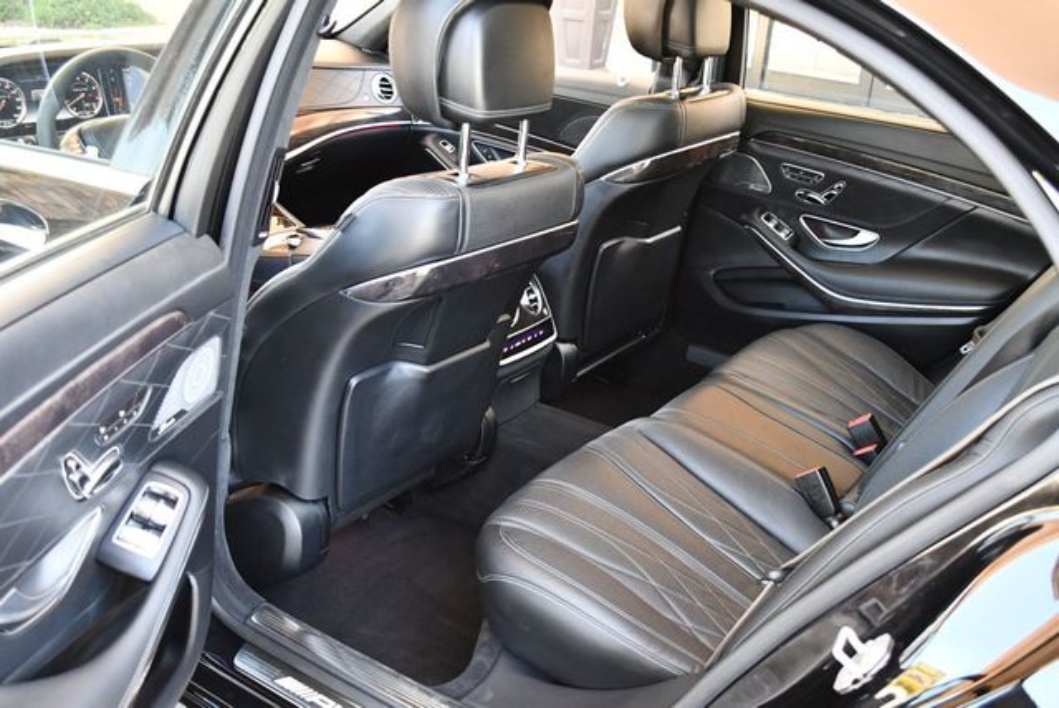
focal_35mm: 36
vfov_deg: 36.9
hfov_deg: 53.1
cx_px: 530
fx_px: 1060
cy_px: 354
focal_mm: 18
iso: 1600
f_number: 3.5
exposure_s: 1/125
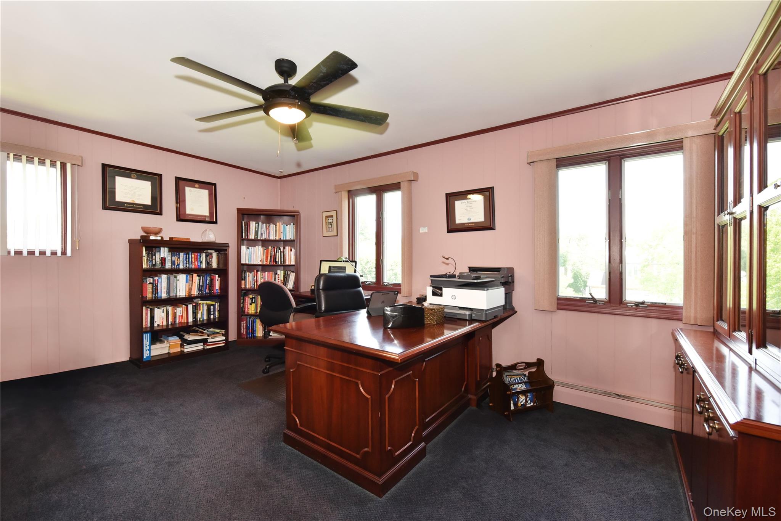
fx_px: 304
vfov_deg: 81.2
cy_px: 260
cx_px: 390
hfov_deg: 104.2
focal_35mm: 14
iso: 1600
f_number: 8
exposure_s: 1/60
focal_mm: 14
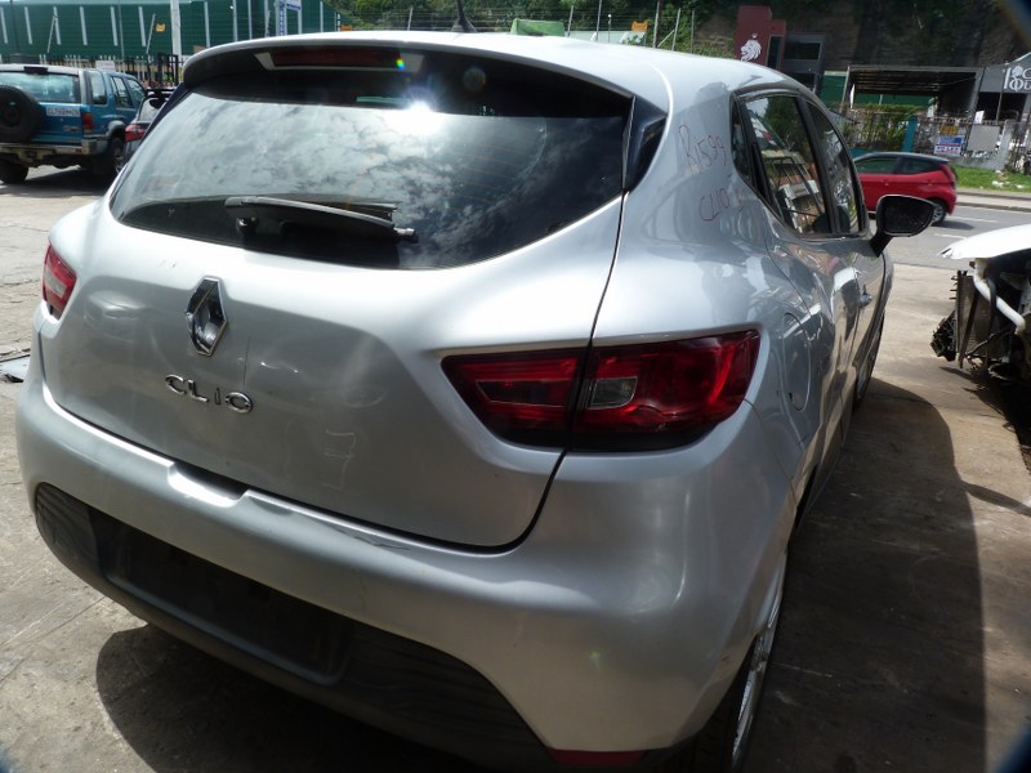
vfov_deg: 54.9
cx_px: 516
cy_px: 386
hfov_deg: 69.4
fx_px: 745
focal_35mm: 25
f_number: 5.6
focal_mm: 4.5
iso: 80
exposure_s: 1/200
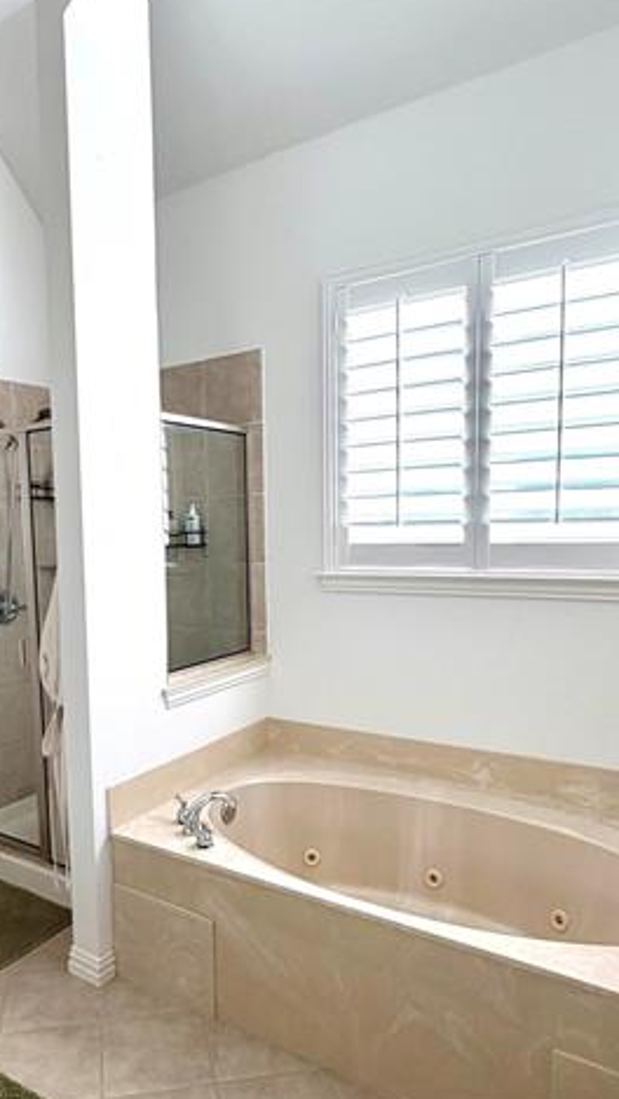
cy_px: 602
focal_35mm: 25
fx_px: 729
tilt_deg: -4.5
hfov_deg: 45.3
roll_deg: +2.1
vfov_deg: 73.9
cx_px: 209
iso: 80
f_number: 2.2
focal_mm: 2.22
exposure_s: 1/120
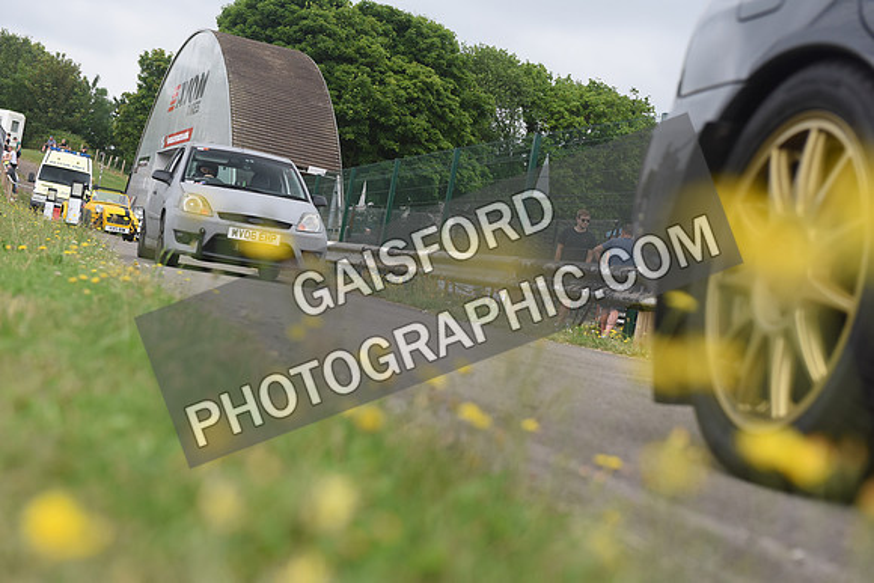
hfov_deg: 32.4
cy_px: 292
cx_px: 437
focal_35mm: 62
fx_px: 1506
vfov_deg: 21.9
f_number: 5.6
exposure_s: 1/1000
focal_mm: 62
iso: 1100
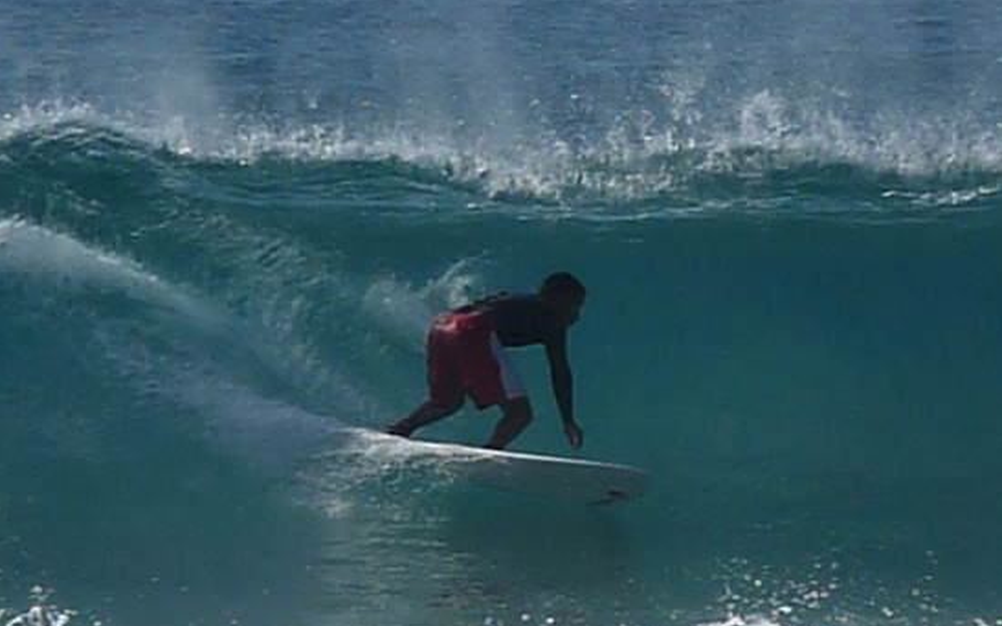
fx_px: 14143
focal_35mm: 518
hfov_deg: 4.1
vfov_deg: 2.5
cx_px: 502
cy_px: 371
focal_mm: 86.4
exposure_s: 1/800
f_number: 8
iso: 200
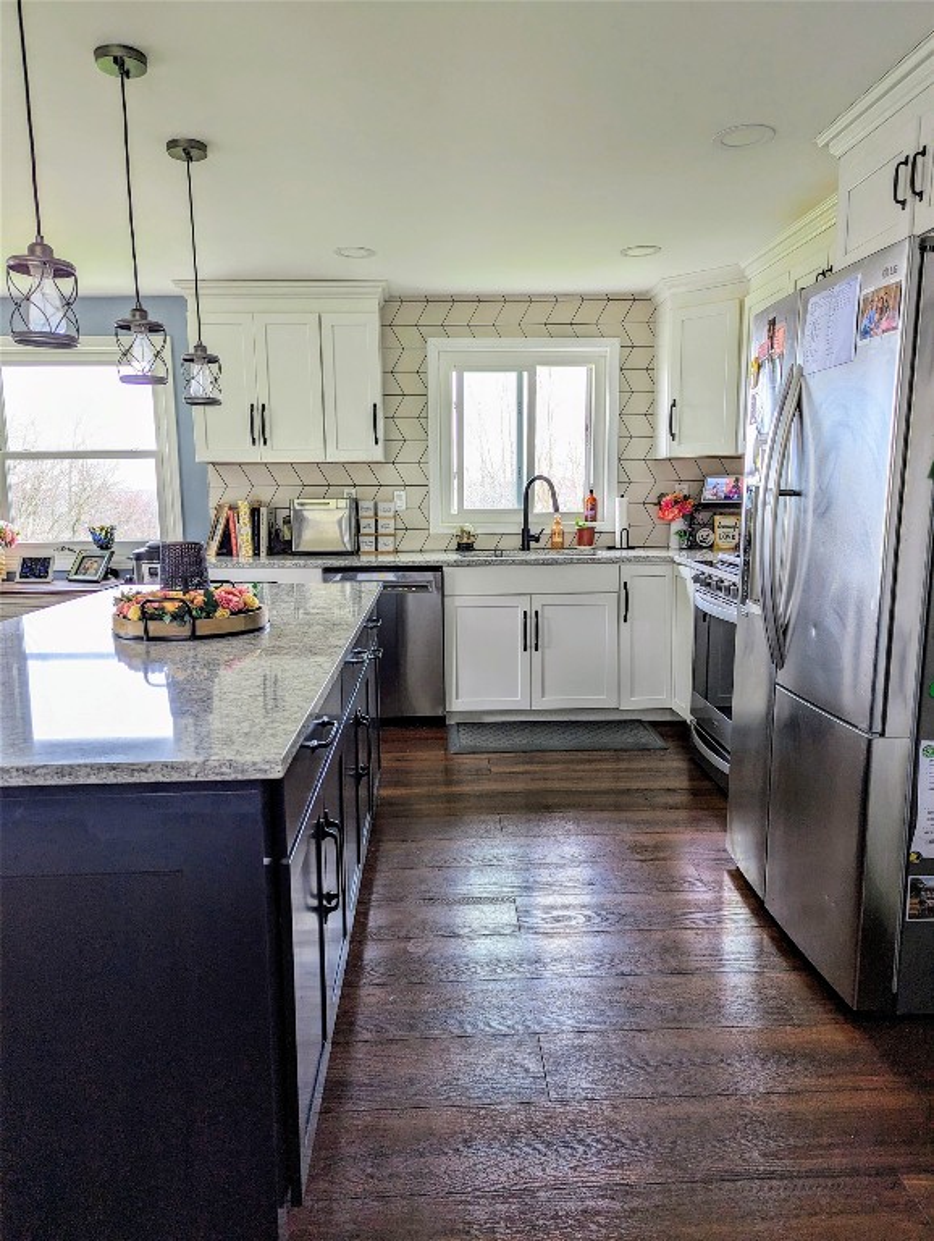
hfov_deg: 56.9
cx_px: 467
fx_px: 862
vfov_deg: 71.5
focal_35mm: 24
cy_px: 620
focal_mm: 6.81
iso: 38
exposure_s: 1/28.8
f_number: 1.85
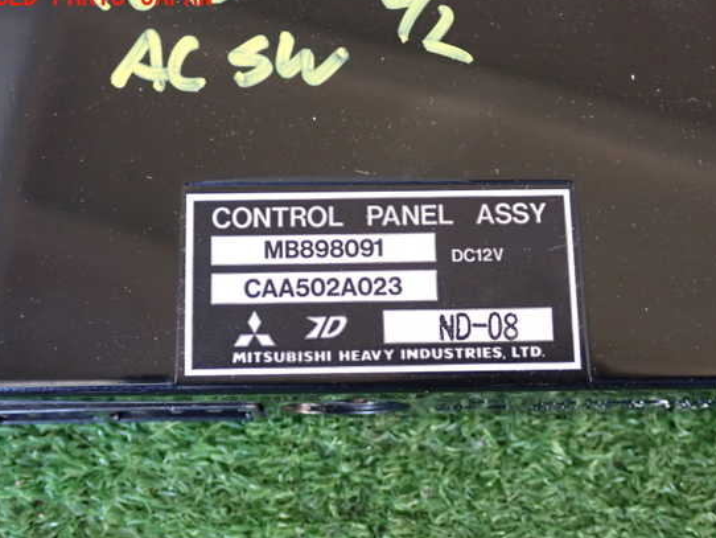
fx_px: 1076
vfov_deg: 28.1
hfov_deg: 36.8
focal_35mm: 52
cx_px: 369
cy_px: 278
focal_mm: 8.4
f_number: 3.1
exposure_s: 1/50
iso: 640
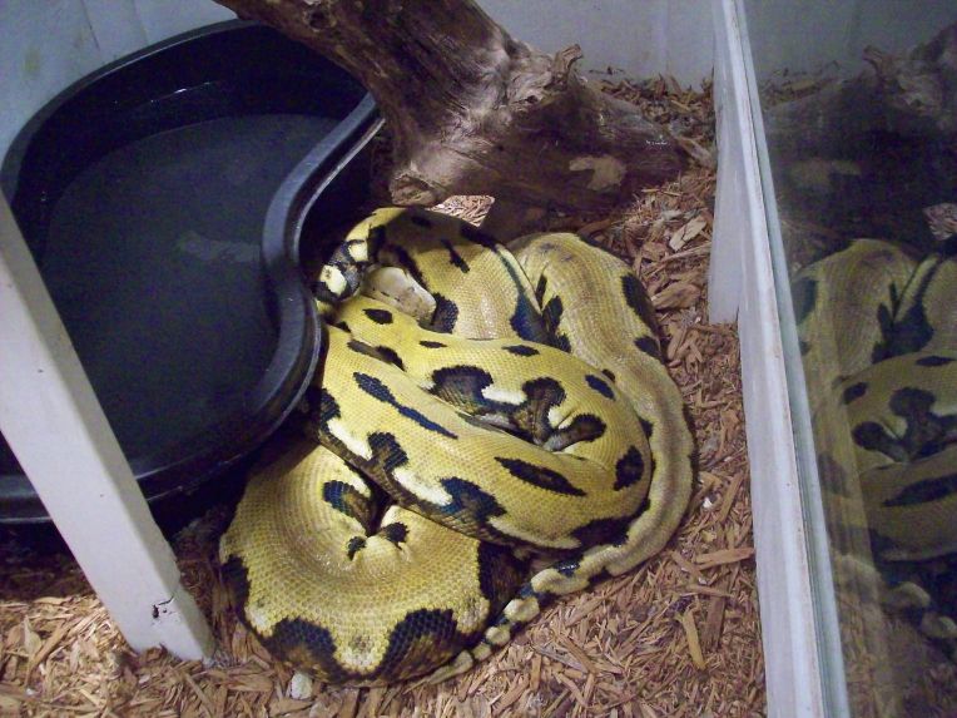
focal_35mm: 36
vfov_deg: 39.7
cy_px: 359
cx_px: 478
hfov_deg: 51.4
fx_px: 995
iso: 698
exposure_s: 1/128
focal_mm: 6
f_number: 2.7
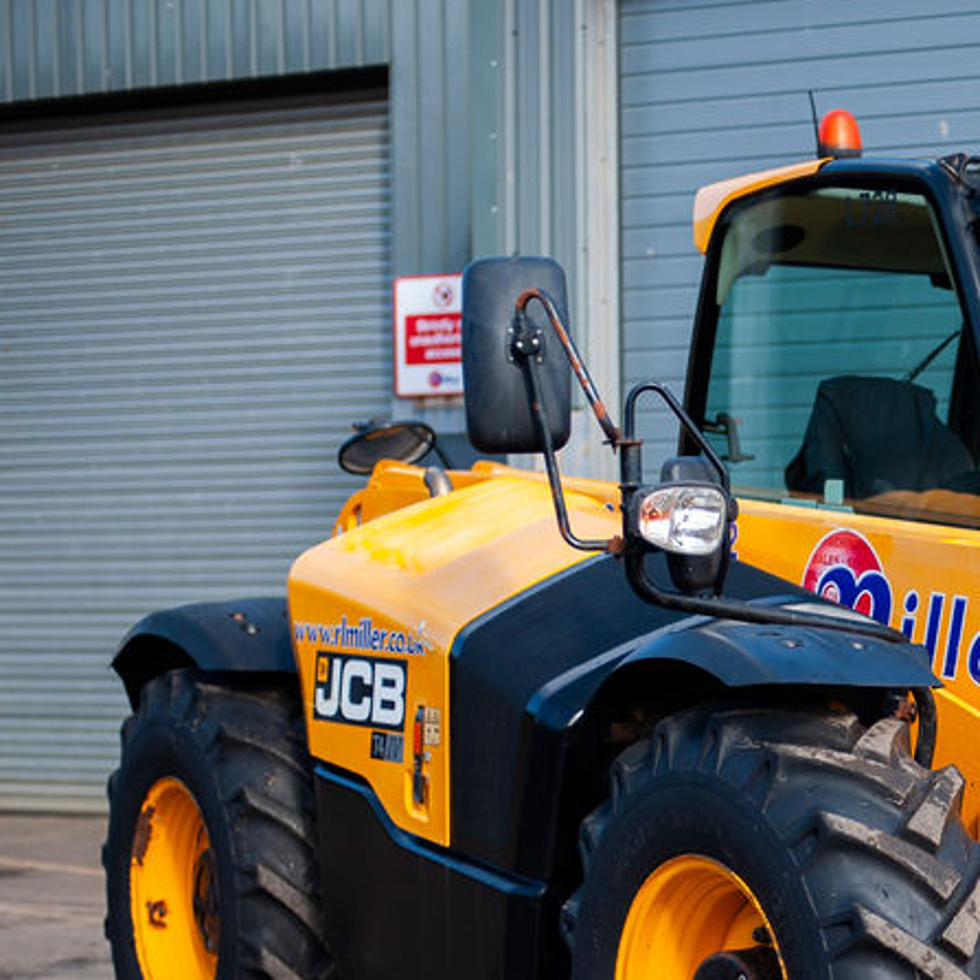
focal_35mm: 101
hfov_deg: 16.7
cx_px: 1050
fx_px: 3235
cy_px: 665
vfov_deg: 17.2
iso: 200
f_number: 2
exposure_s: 1/4000
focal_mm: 50
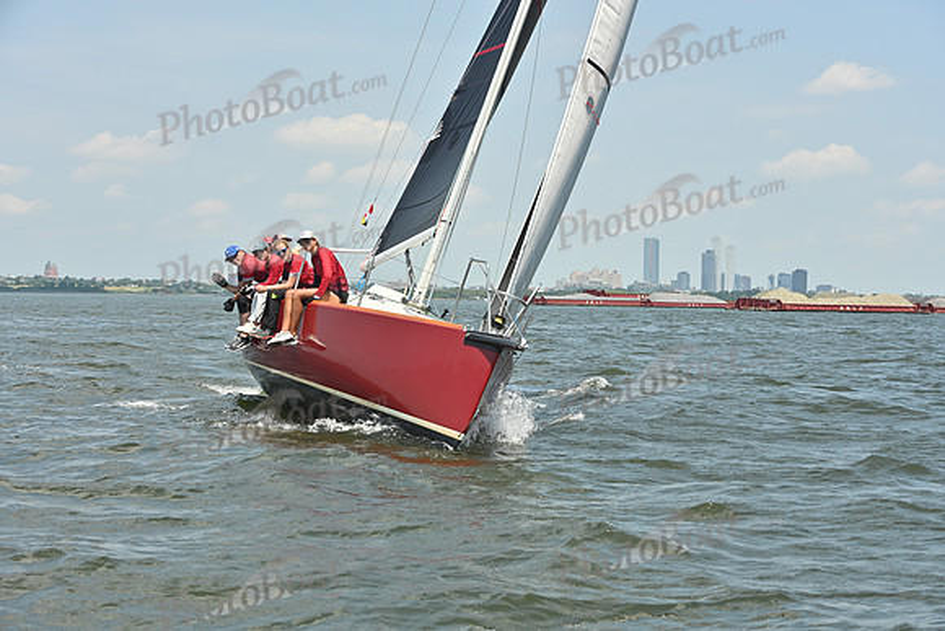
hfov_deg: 28.8
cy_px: 316
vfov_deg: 19.5
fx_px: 1838
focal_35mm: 70
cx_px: 472
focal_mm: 70
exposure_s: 1/1250
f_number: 8
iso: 320
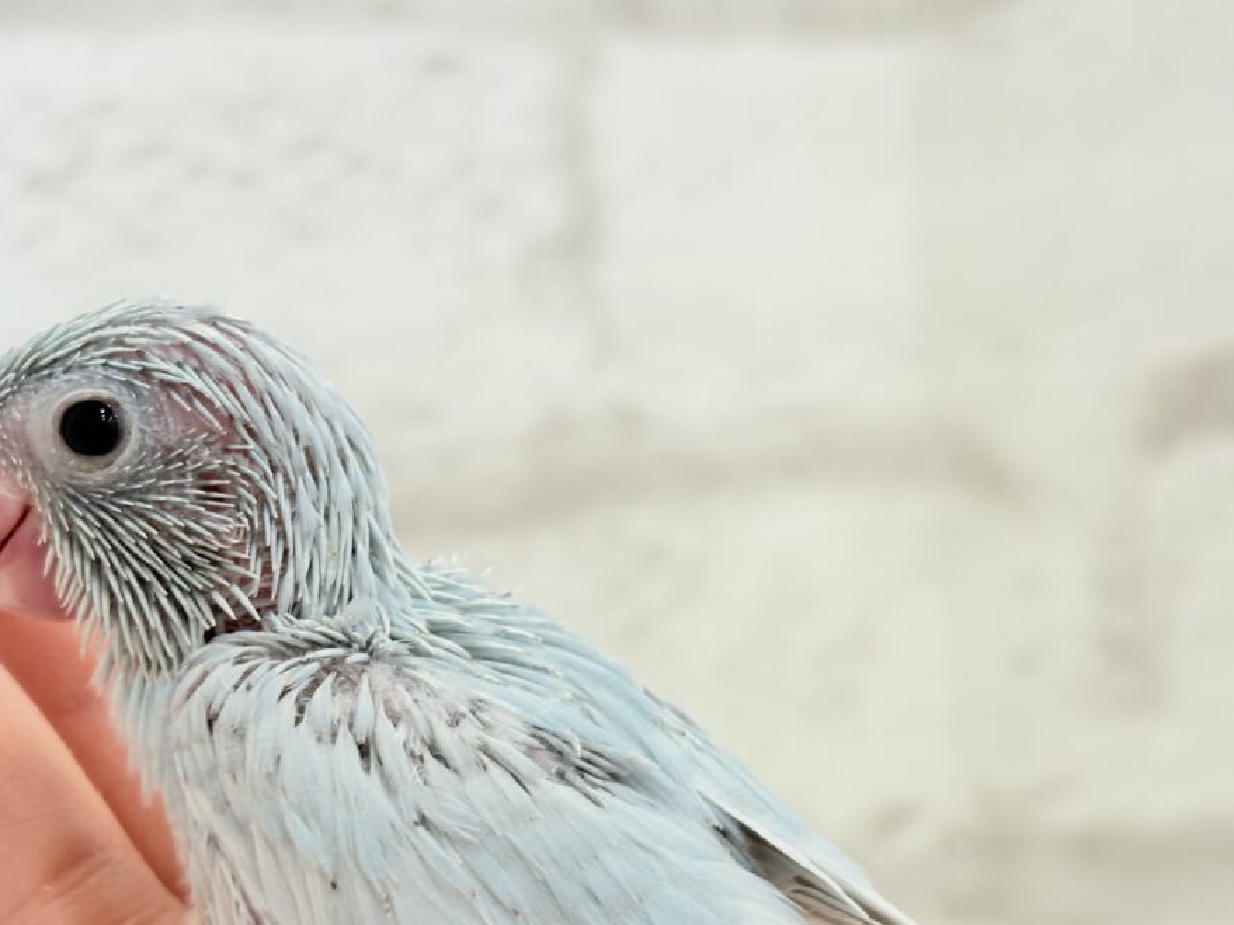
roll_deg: +7.4
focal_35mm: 71
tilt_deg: -4.4
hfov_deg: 27.4
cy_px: 627
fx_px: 2531
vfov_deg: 20.6
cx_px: 581
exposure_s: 1/50
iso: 40
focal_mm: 5.96
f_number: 1.6
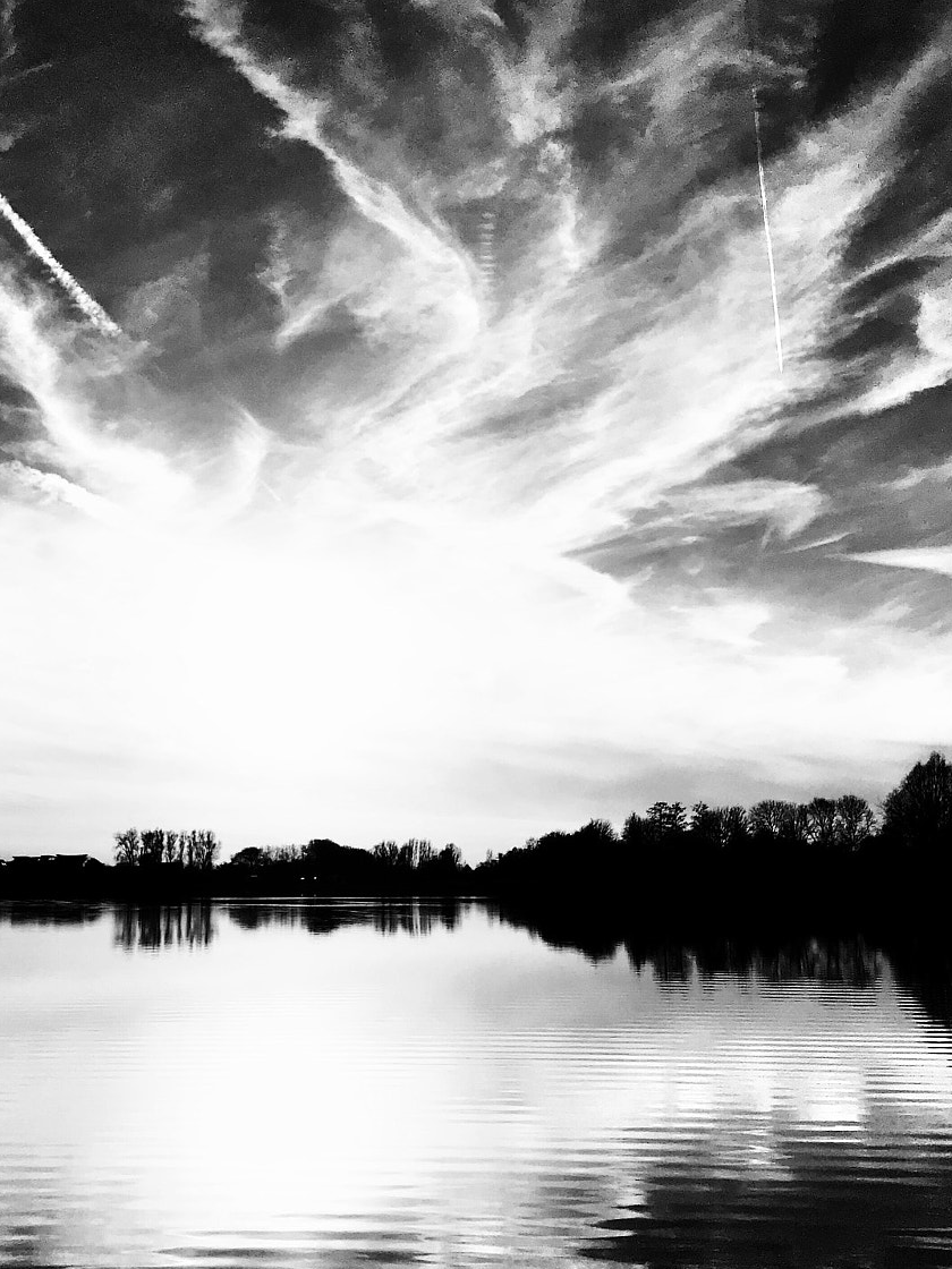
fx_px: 1467
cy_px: 665
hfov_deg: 35.8
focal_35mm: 40
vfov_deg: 46.8
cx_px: 384
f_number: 1.8
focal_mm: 3.99
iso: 25
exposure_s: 1/8000
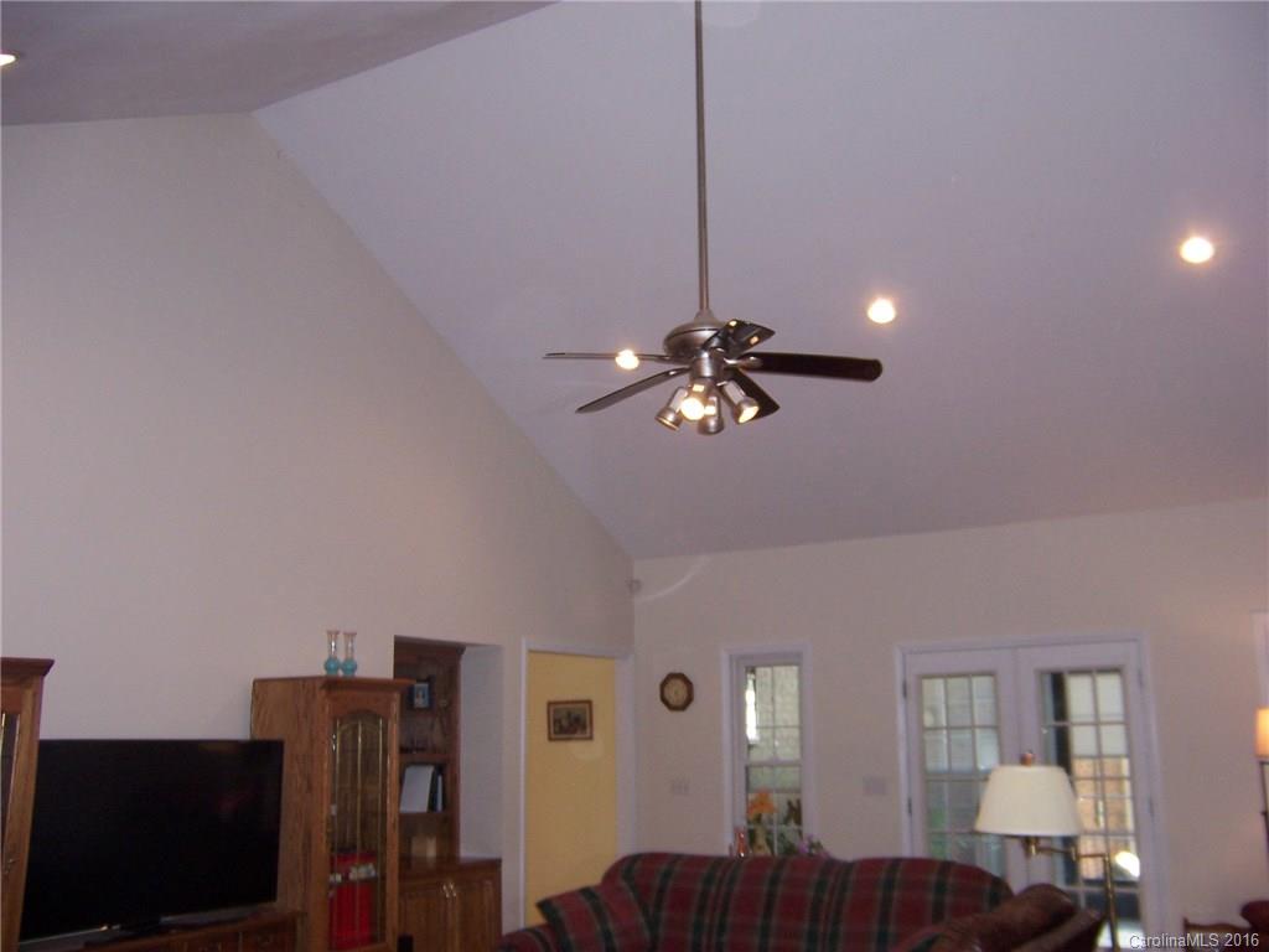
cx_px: 634
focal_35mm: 33
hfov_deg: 55.4
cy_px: 476
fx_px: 1210
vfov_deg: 42.9
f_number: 2.8
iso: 140
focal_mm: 5.5
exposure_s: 1/60
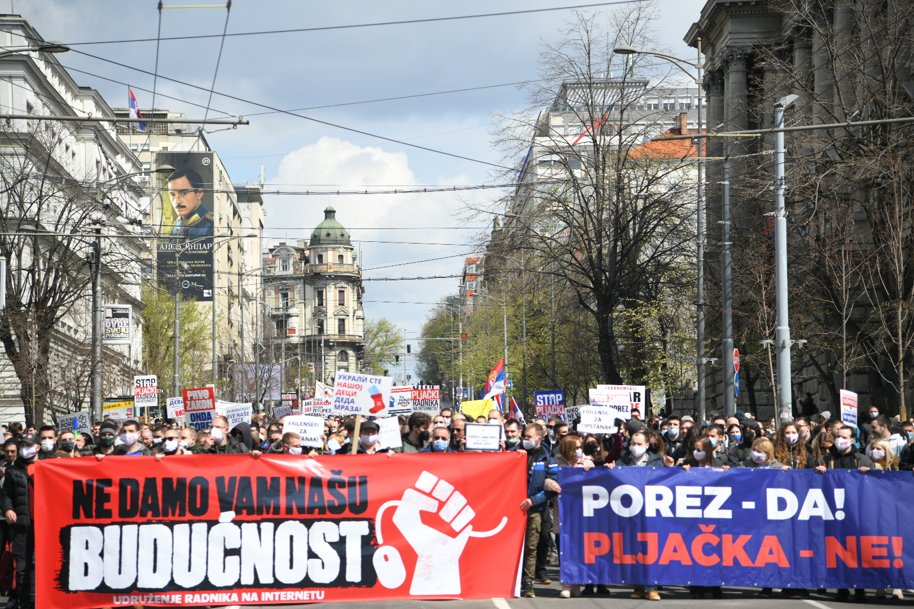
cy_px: 304
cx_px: 457
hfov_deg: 20.8
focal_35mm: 98
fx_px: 2488
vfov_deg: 14.0
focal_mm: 98
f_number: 4
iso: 100
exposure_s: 1/800
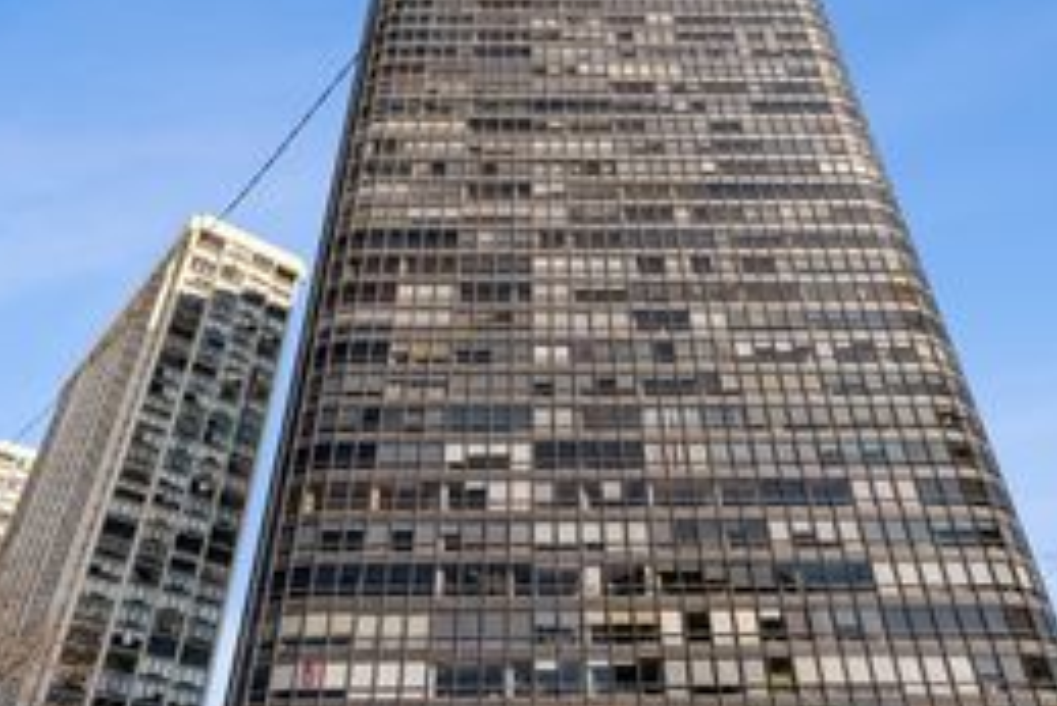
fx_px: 852
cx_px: 518
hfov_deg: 63.6
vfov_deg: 44.7
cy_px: 273
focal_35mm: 29
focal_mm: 15
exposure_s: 1/800
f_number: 11
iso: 250
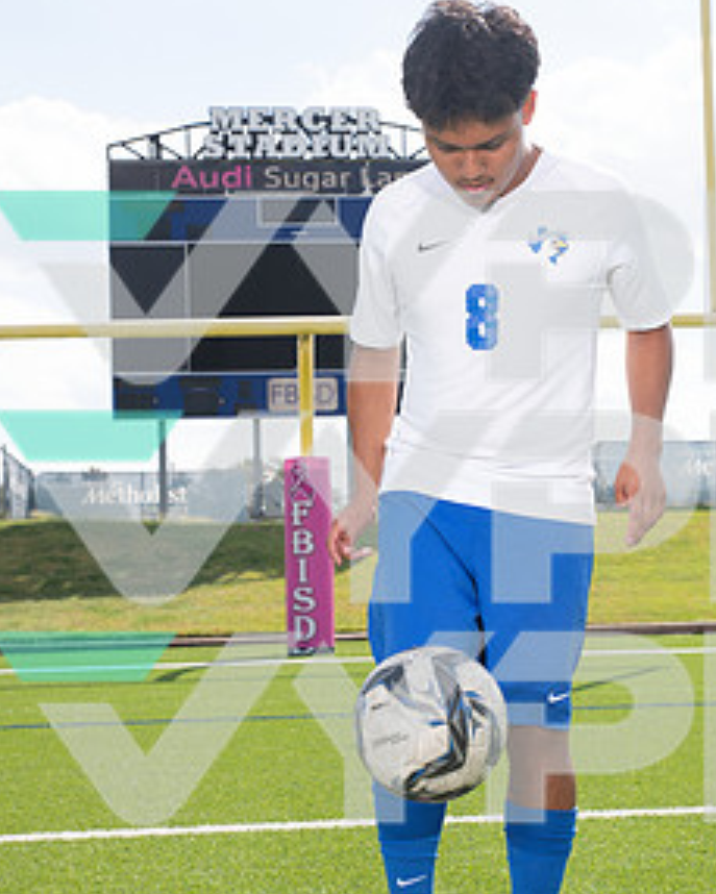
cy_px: 510
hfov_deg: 24.5
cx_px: 456
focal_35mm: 62
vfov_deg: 30.4
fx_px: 1641
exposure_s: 1/320
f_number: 7.1
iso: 125
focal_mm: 42
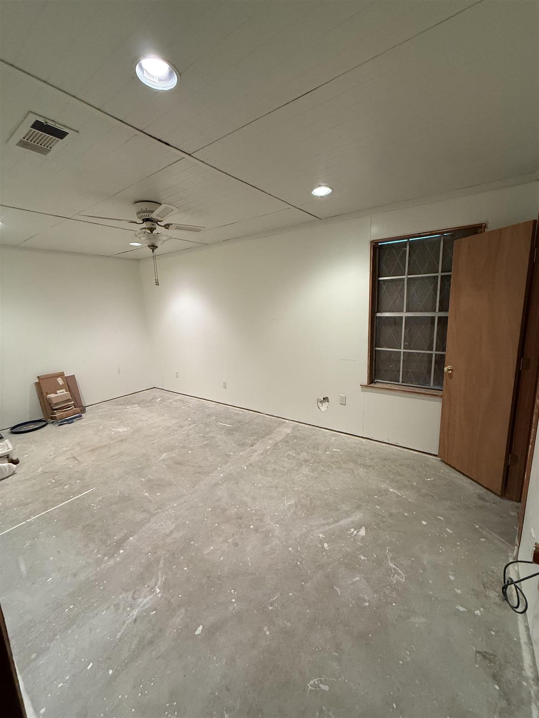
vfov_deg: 102.1
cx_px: 270
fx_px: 291
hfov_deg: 85.7
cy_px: 359
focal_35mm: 14
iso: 320
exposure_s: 1/60
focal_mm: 2.22
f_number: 2.2
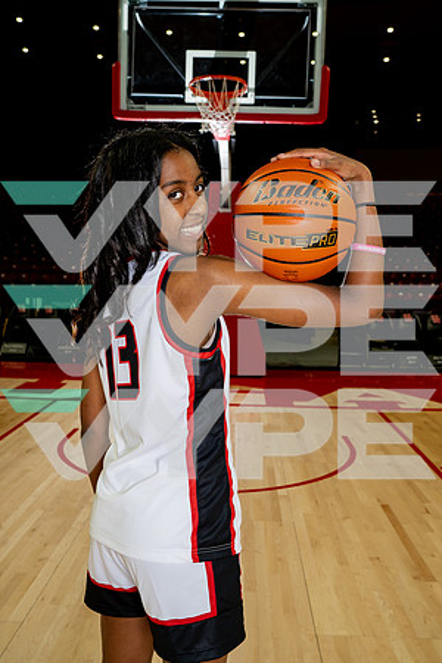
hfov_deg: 37.9
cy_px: 332
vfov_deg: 54.4
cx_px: 221
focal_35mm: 35
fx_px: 645
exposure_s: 1/250
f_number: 6.3
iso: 250
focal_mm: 35
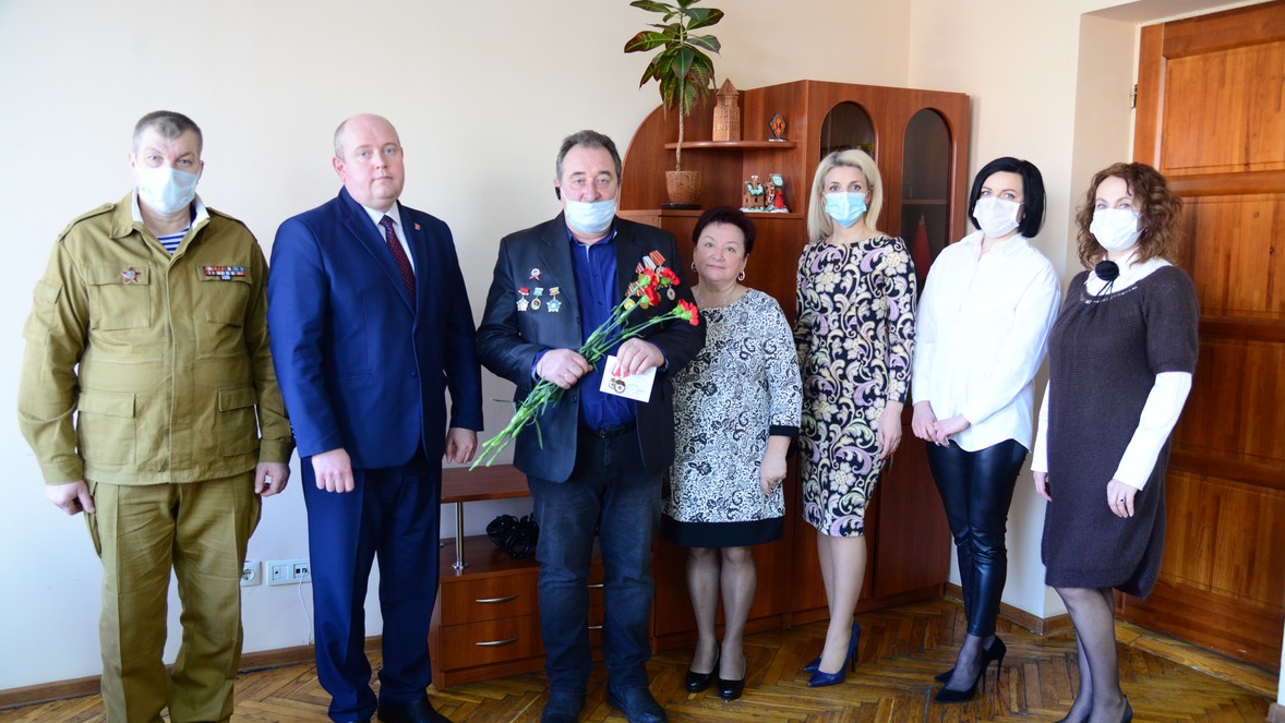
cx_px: 640
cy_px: 405
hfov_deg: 61.0
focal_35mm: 32
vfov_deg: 36.6
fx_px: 1090
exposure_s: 1/50
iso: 2000
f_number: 4
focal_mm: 30
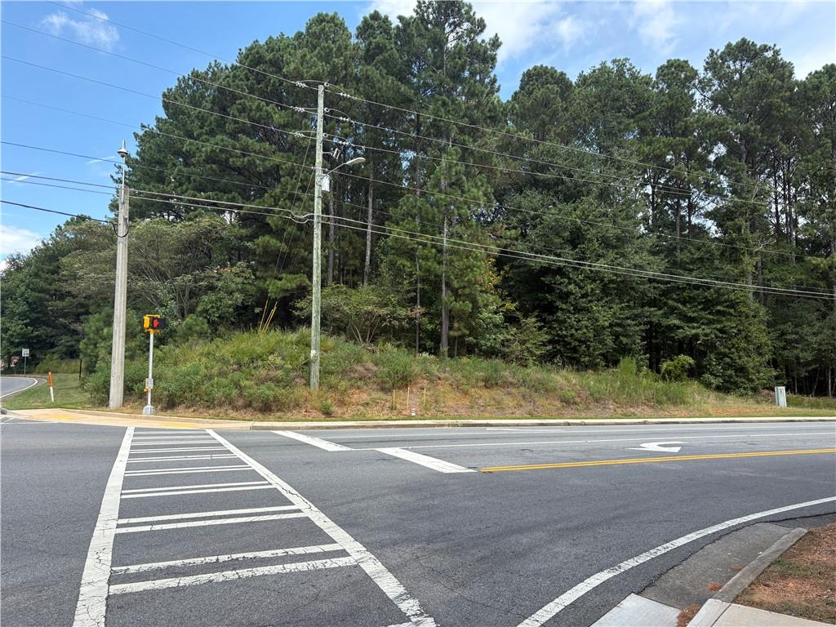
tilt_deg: +6.0
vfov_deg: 53.1
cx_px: 418
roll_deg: -0.4
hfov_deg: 67.3
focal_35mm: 26
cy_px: 314
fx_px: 628
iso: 50
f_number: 1.6
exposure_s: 1/1081
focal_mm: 5.96
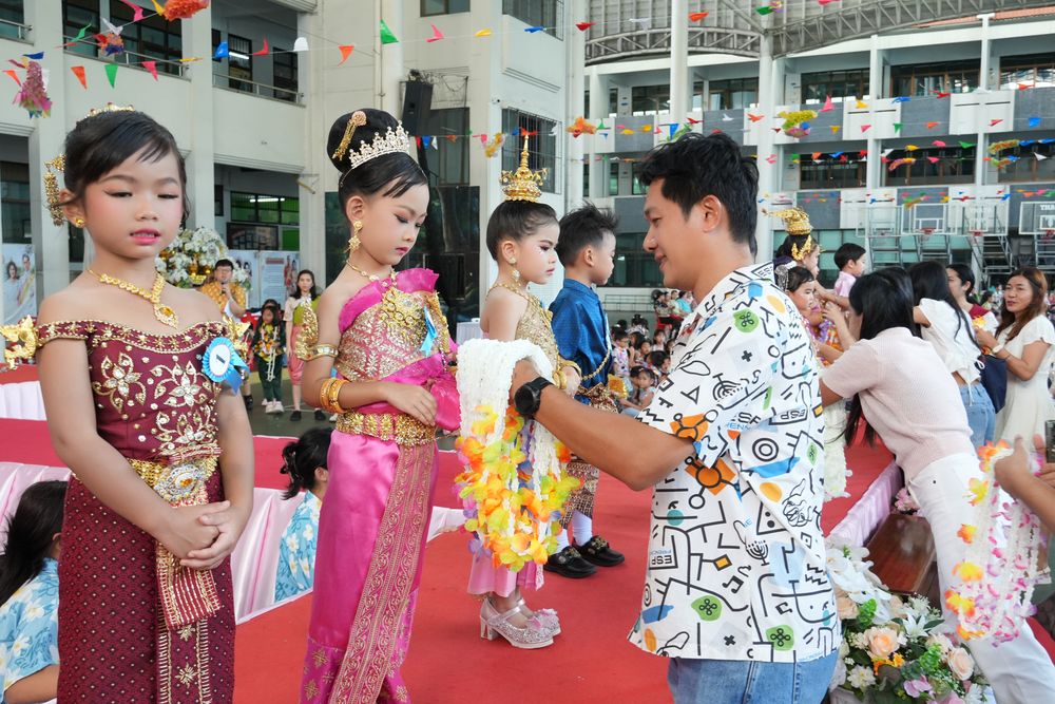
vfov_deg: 36.9
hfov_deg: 53.1
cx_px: 528
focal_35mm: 36
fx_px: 1055
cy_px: 352
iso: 1000
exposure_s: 1/160
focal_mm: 24
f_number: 5.6
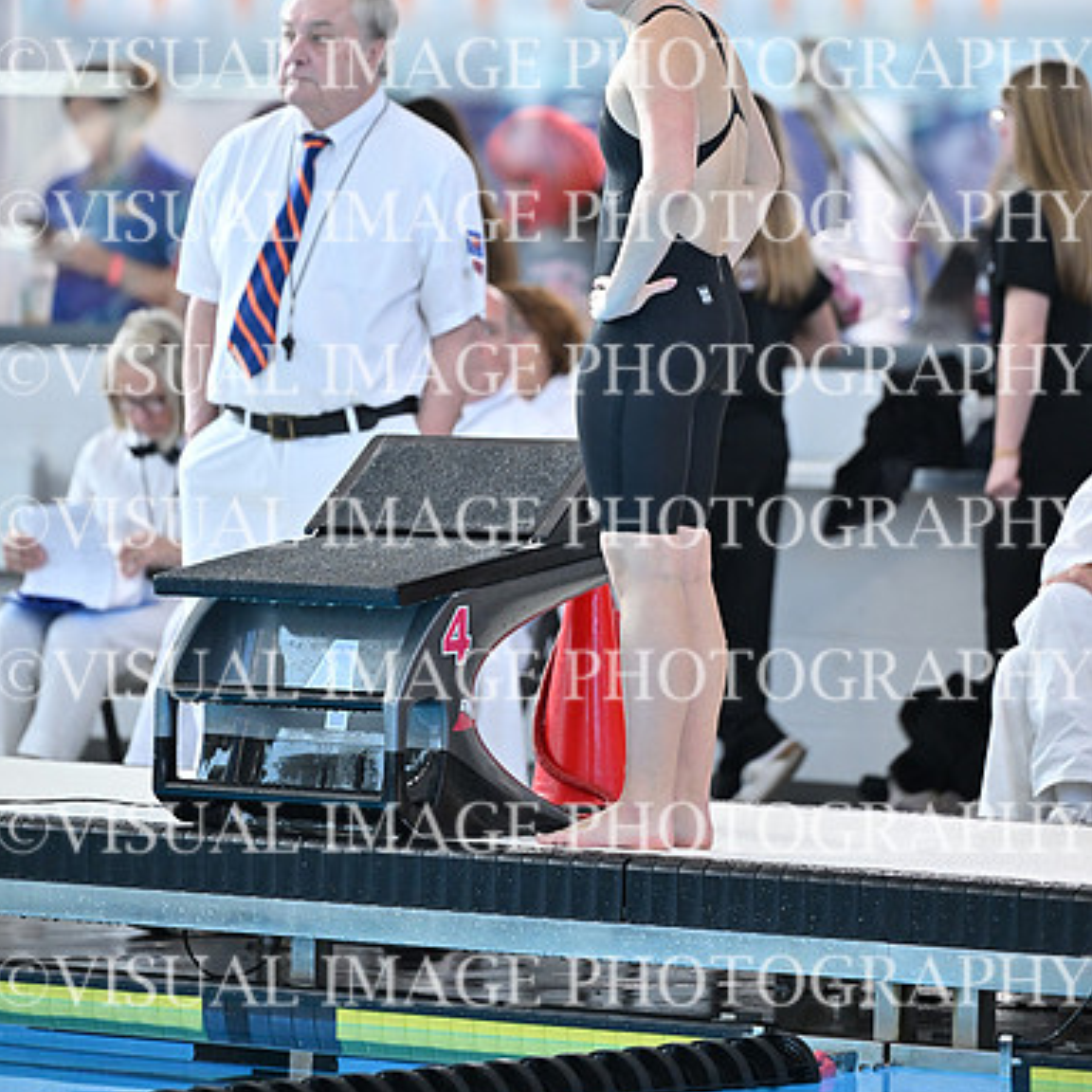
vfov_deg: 6.8
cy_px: 293
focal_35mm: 257
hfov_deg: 6.8
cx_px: 545
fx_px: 9172
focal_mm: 200
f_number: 2.8
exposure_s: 1/800
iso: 1600
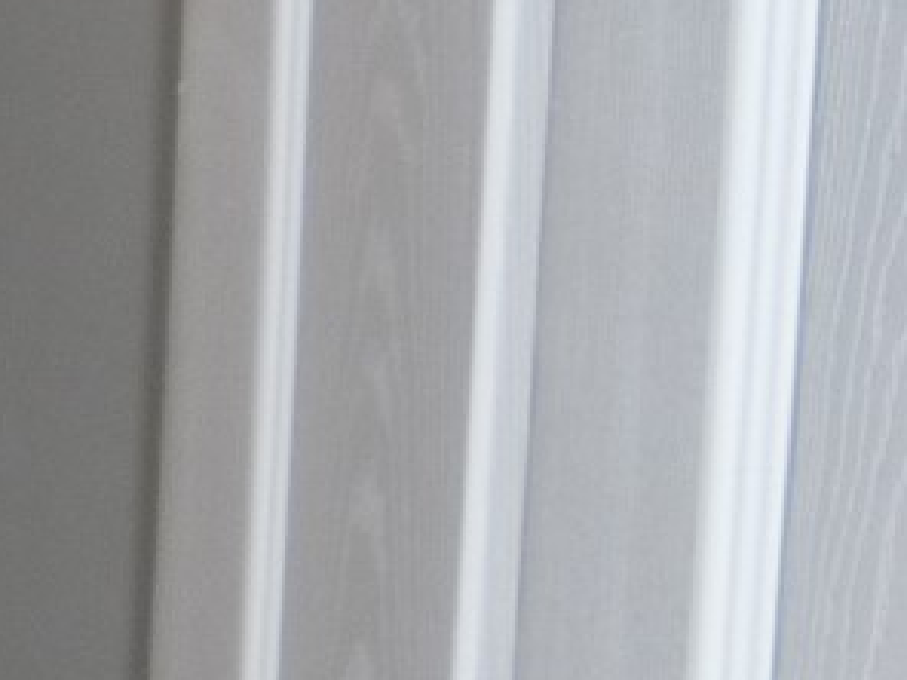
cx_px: -950
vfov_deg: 9.1
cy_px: 732
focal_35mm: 162
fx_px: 4245
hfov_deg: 11.0
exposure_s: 1/30
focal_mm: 5.2
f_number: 3.3
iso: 100
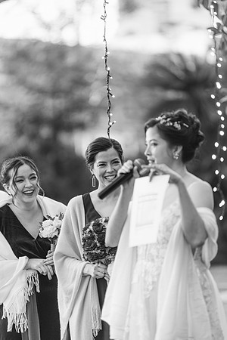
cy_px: 170
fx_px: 1892
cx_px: 114
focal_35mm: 200
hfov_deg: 6.9
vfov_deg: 10.3
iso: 400
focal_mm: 200
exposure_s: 1/125
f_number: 2.8
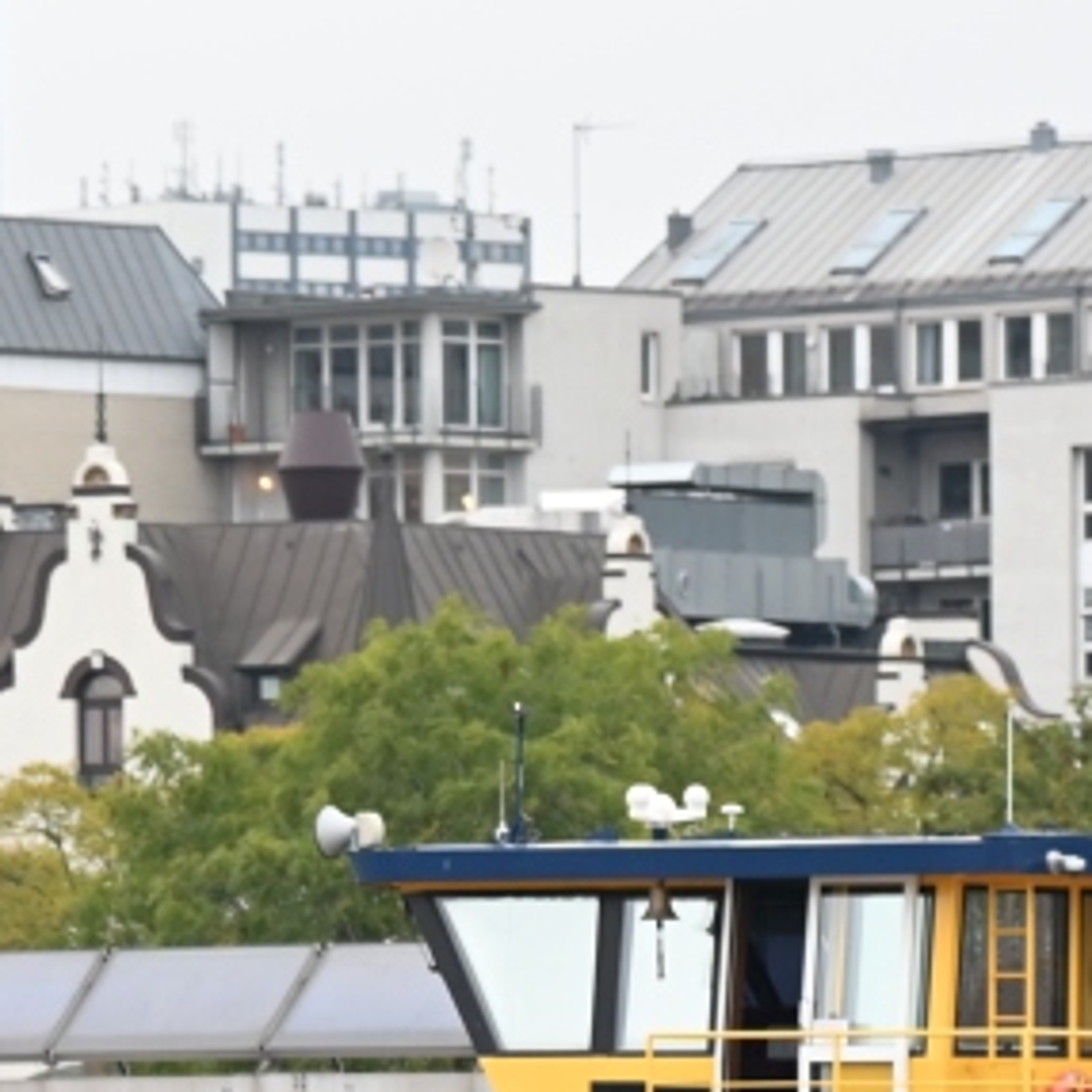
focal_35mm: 320
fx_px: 11421
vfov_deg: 5.5
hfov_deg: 5.5
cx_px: 279
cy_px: 1205
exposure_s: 1/125
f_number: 4
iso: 560
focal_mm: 105
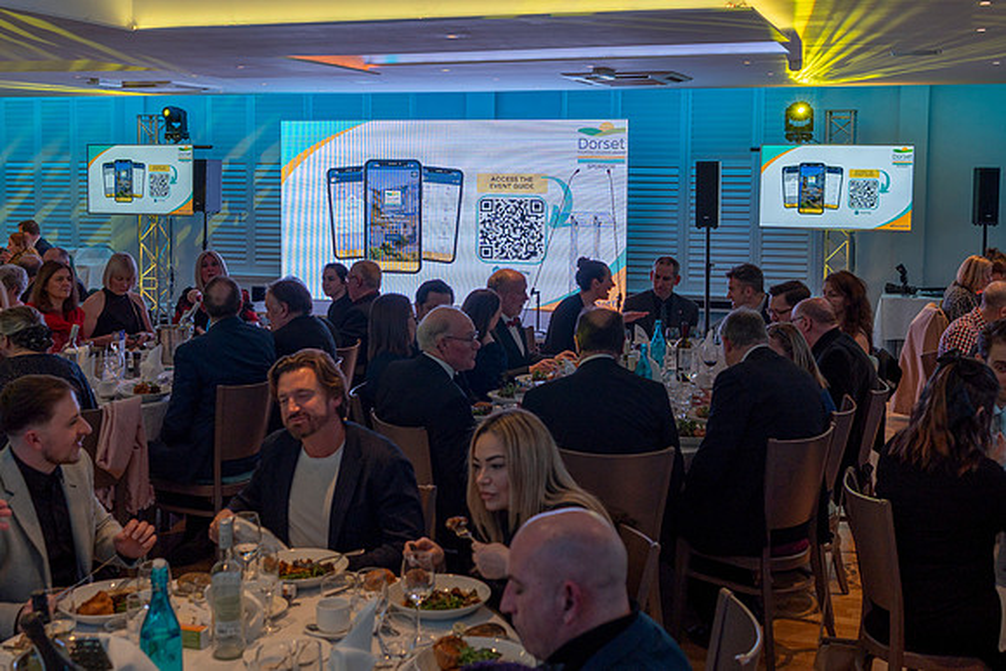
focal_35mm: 44
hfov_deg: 44.9
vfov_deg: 30.7
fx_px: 1217
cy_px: 254
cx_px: 493
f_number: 4.5
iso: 125
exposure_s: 1/60
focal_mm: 35
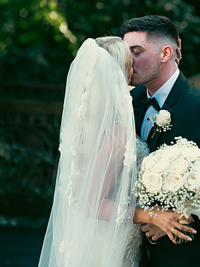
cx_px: 170
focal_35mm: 240
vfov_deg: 8.2
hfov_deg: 6.2
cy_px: 124
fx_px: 1848
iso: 200
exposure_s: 1/200
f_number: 3.5
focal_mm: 145
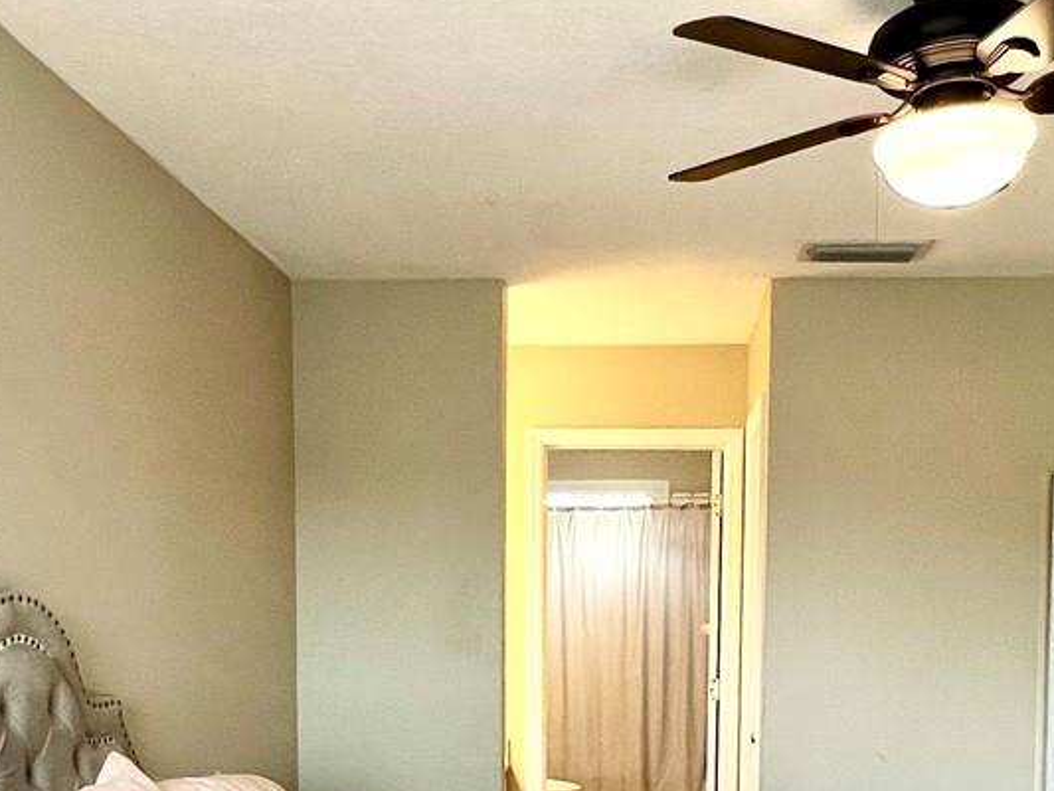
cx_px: 619
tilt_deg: -6.0
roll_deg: -0.5
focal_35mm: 39
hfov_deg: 47.6
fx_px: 1188
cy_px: 732
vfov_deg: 34.5
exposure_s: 1/120
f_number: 1.8
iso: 125
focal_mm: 1.57
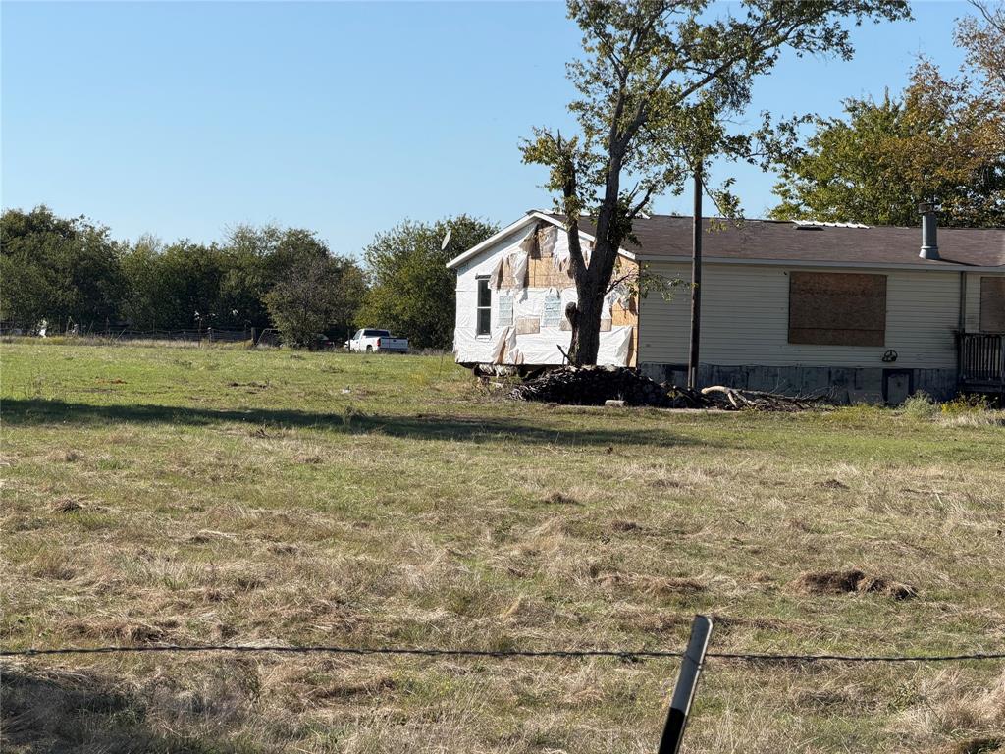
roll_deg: -0.6
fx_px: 2903
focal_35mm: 100
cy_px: 377
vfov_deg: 14.8
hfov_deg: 19.6
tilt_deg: -1.0
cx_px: 502
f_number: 2.8
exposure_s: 1/638
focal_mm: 16.89
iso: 25
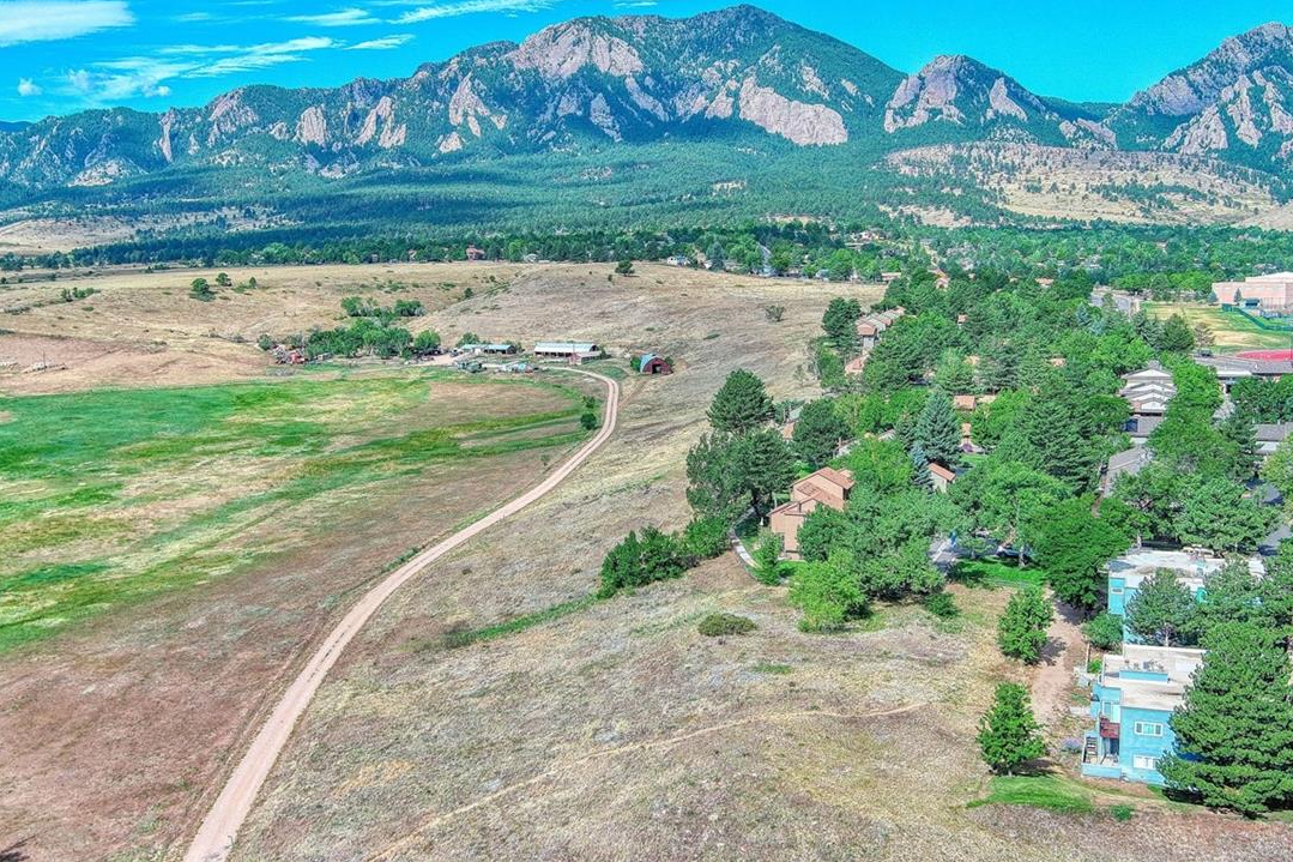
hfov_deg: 45.4
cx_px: 573
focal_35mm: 43
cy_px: 409
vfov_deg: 31.2
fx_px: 1544
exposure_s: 1/1337
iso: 101
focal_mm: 10.6
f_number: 2.8
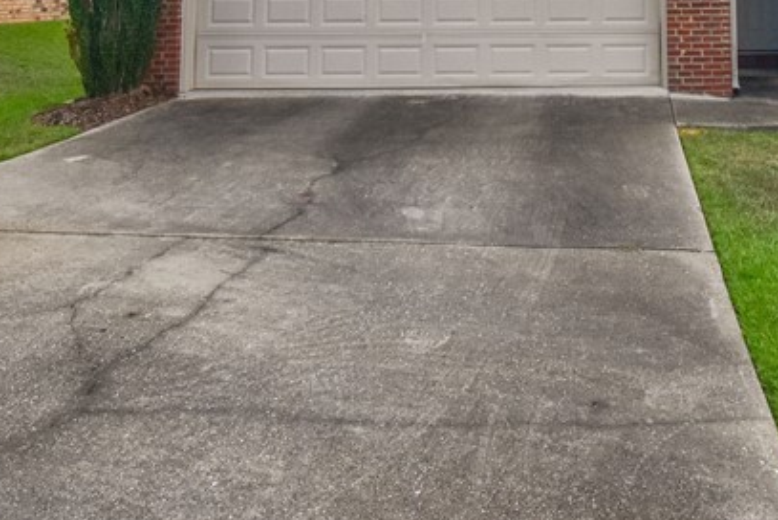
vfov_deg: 28.9
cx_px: 612
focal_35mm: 40
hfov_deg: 46.1
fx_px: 865
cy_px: -105
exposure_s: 1/500
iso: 400
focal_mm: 10
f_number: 11
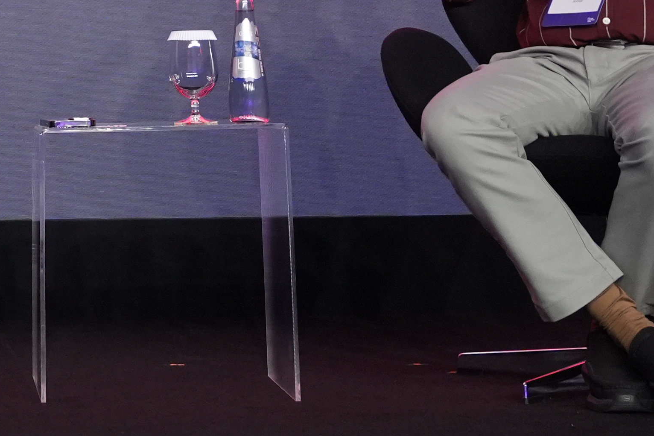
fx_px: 2743
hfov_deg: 12.9
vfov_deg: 8.8
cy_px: -254
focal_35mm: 151
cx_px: -333
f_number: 2.8
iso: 2500
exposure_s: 1/125
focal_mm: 33
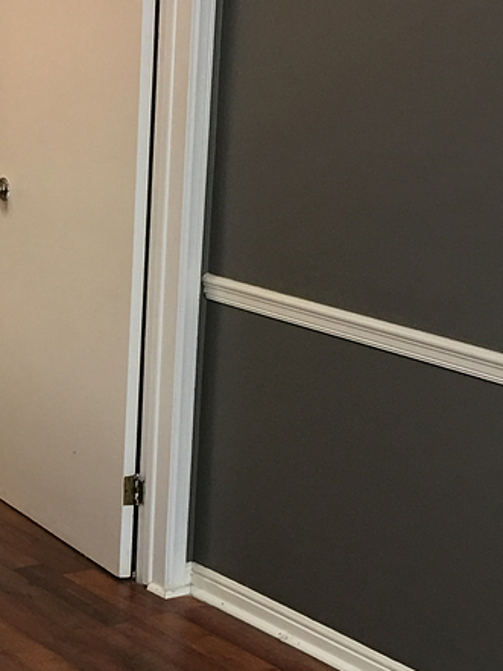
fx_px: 1782
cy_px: 495
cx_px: -47
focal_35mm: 92
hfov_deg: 15.6
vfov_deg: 21.1
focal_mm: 4.15
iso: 40
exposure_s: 1/15
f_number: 2.2
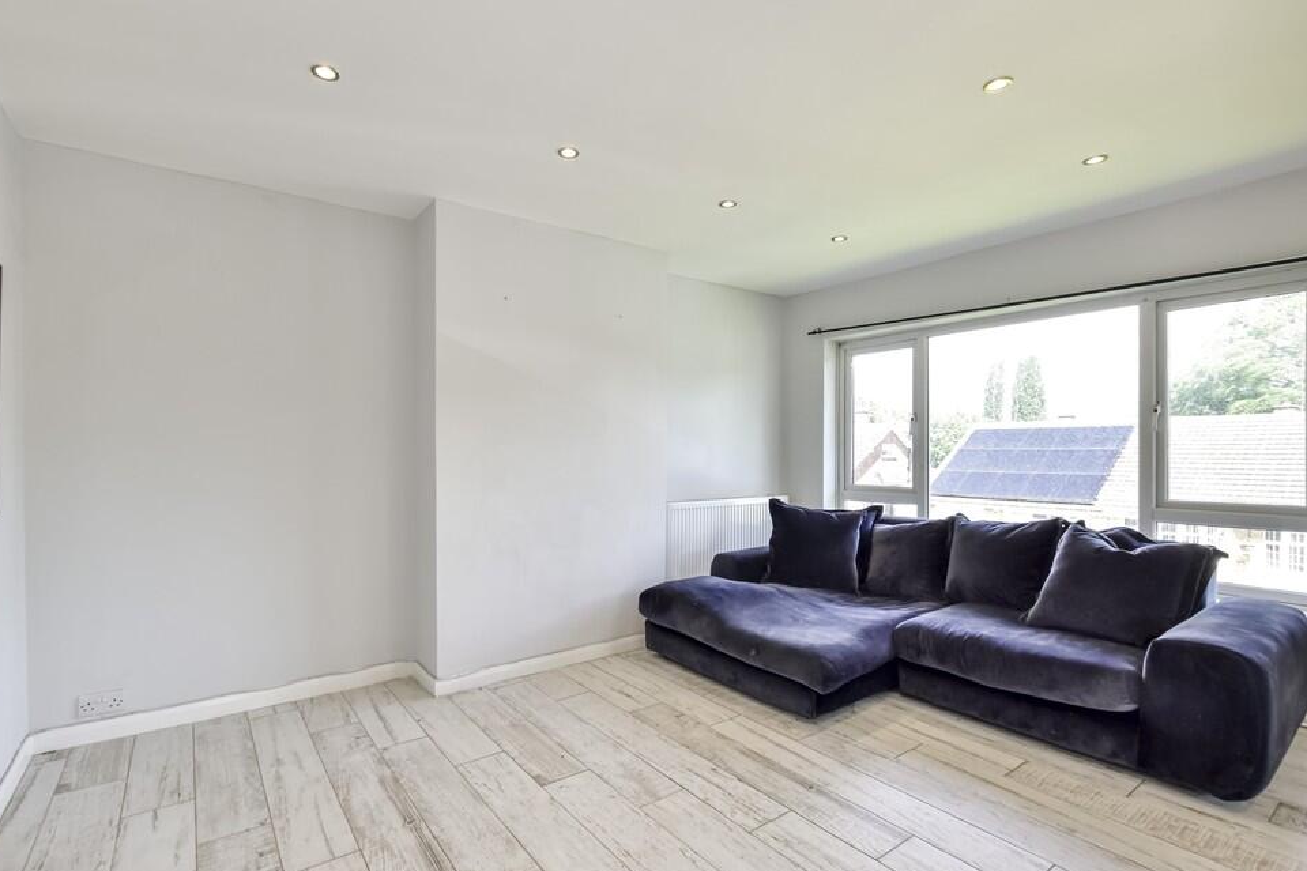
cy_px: 453
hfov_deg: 96.6
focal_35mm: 16
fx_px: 581
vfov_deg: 73.7
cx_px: 613
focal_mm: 10
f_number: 8
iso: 640
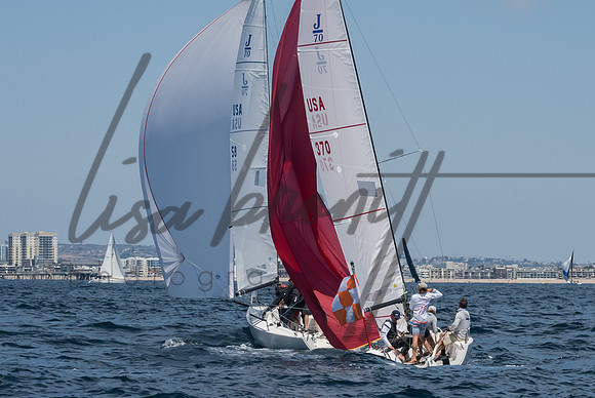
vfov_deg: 6.9
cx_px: 333
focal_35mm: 199
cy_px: 188
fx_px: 3284
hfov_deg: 10.4
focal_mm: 92
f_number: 14
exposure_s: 1/1250
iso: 640
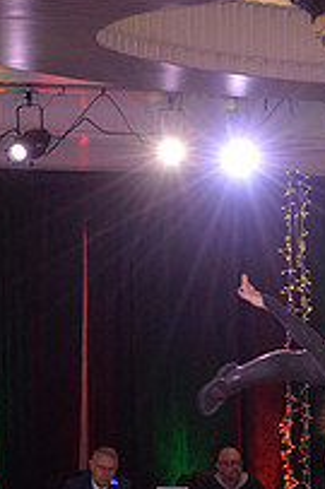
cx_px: 360
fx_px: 3174
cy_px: 590
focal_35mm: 234
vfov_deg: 8.7
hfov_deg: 5.8
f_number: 7.1
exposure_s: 1/250
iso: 2000
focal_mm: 82
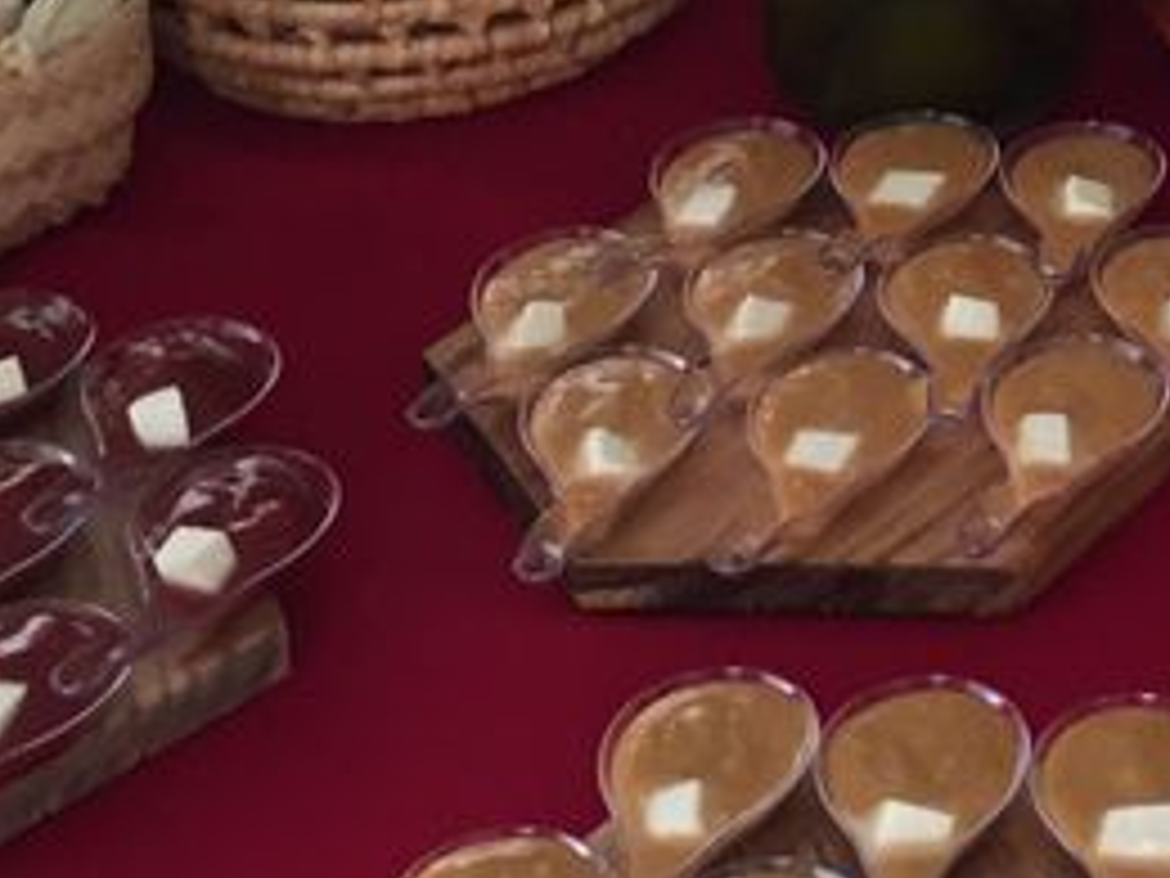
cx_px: 1287
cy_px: -90
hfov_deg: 16.7
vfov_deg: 12.8
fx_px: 3853
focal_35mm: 114
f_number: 2.2
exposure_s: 1/30
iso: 50
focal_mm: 4.15
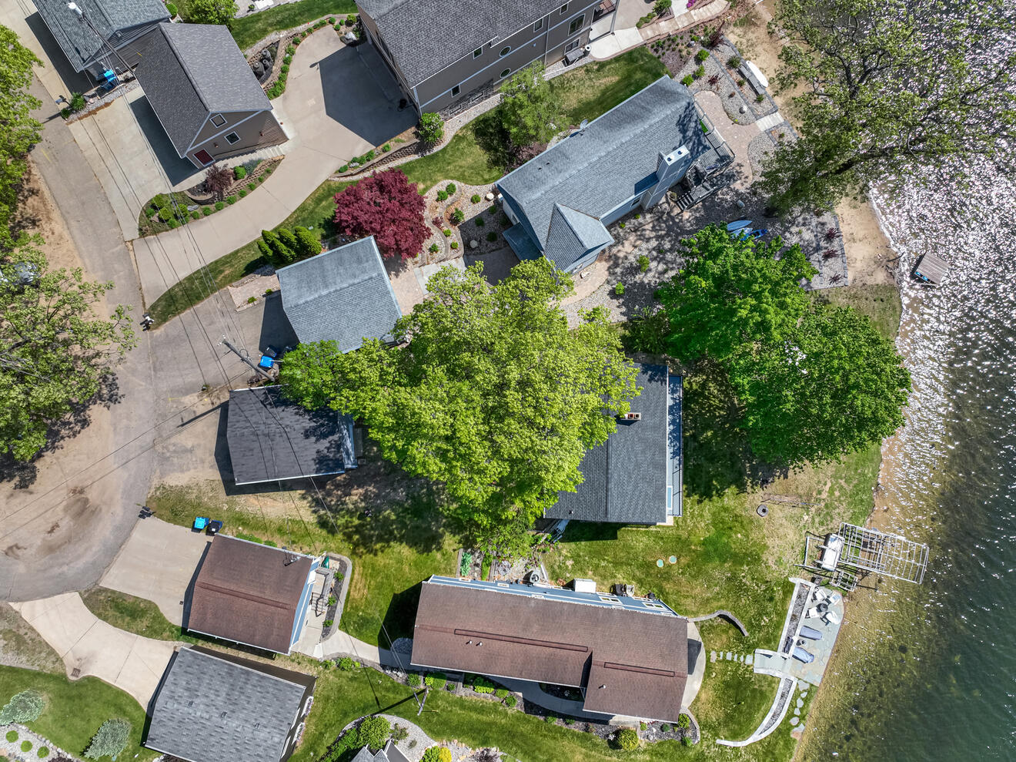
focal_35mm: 24
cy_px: 381
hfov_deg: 71.6
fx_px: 704
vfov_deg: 56.8
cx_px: 508
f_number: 3.2
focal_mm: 12.29
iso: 100
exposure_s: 1/2000
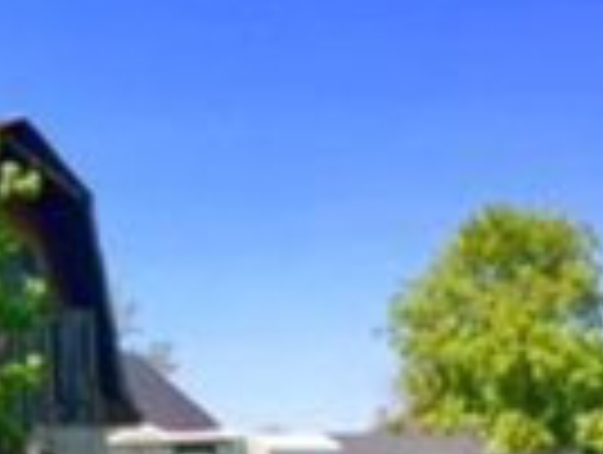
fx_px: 2408
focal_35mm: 138
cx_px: -333
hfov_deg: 13.4
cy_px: 292
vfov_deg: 10.8
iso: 32
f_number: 2.2
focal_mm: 4.15
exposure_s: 1/1014
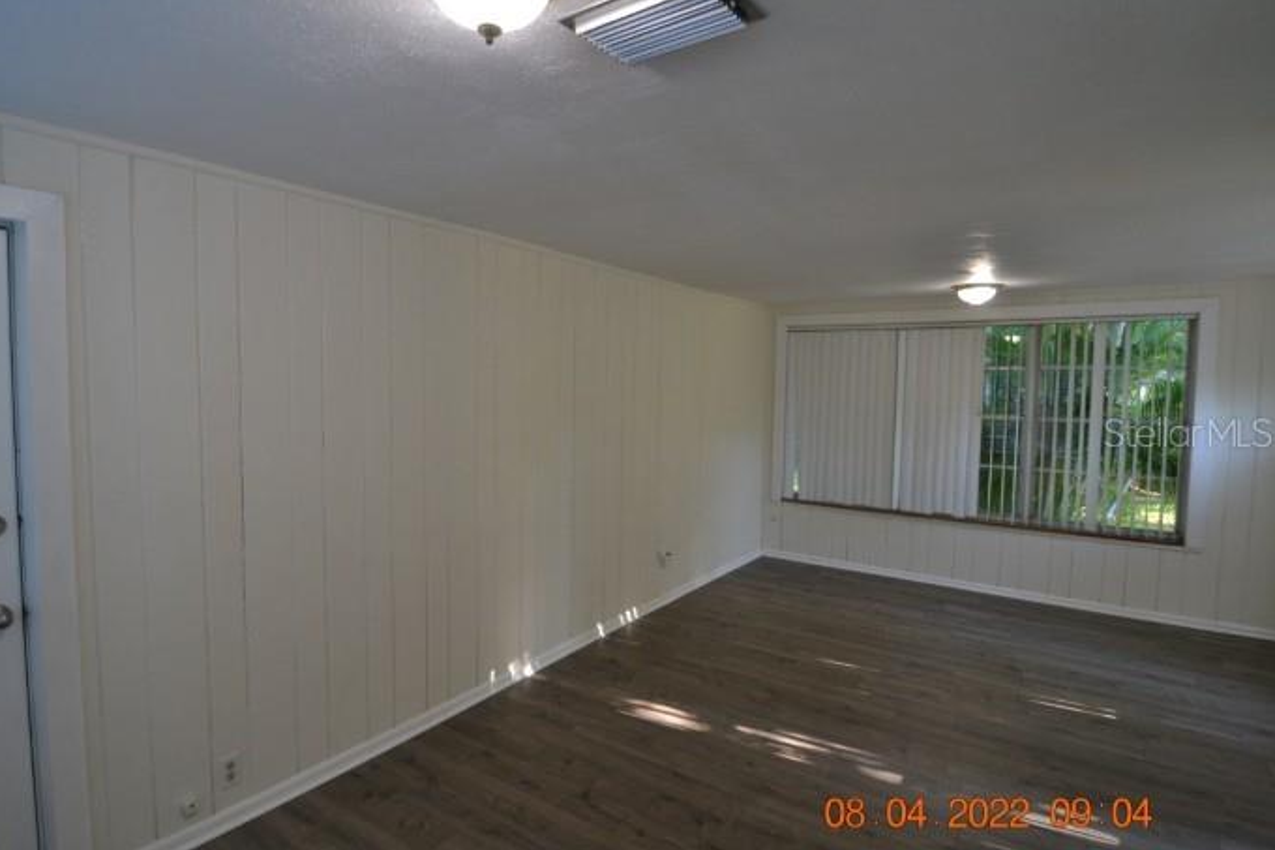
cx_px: 606
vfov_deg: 66.6
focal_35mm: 18
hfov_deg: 89.1
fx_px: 647
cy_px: 432
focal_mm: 11.5
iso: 640
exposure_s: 1/60
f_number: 3.5
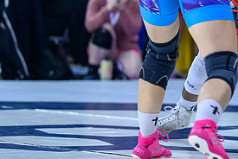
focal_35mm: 288
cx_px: 223
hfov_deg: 7.1
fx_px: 1906
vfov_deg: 4.8
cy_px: 5
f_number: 2.8
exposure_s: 1/800
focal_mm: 115
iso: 3200
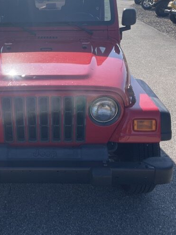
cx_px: 47
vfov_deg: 44.5
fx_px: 285
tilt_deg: -19.8
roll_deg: -0.7
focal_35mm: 42
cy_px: 90
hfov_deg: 33.7
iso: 32
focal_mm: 4.2
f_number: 1.6
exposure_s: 1/2257
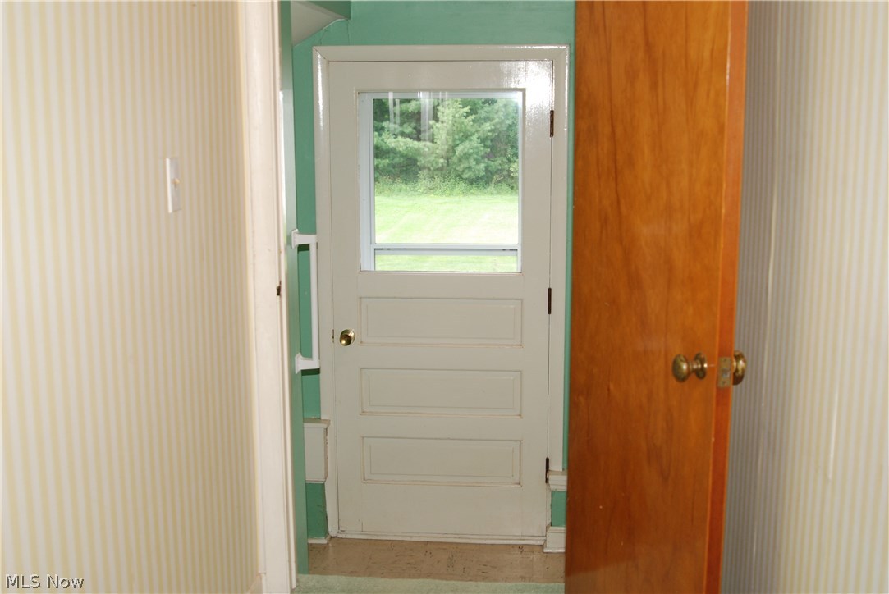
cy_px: 297
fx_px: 1038
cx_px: 444
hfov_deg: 46.4
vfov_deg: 32.0
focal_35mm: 42
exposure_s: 1/60
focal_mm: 28
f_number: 4
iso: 400
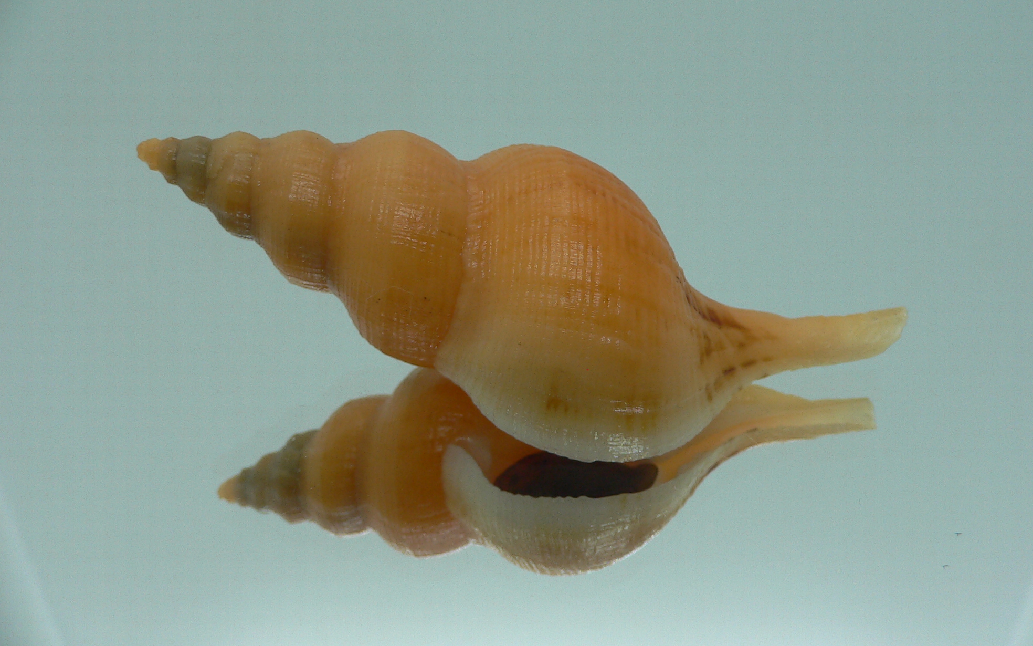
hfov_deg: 51.5
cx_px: 529
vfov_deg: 33.6
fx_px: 1070
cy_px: 291
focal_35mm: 38
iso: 80
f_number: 2.8
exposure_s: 1/60
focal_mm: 4.6
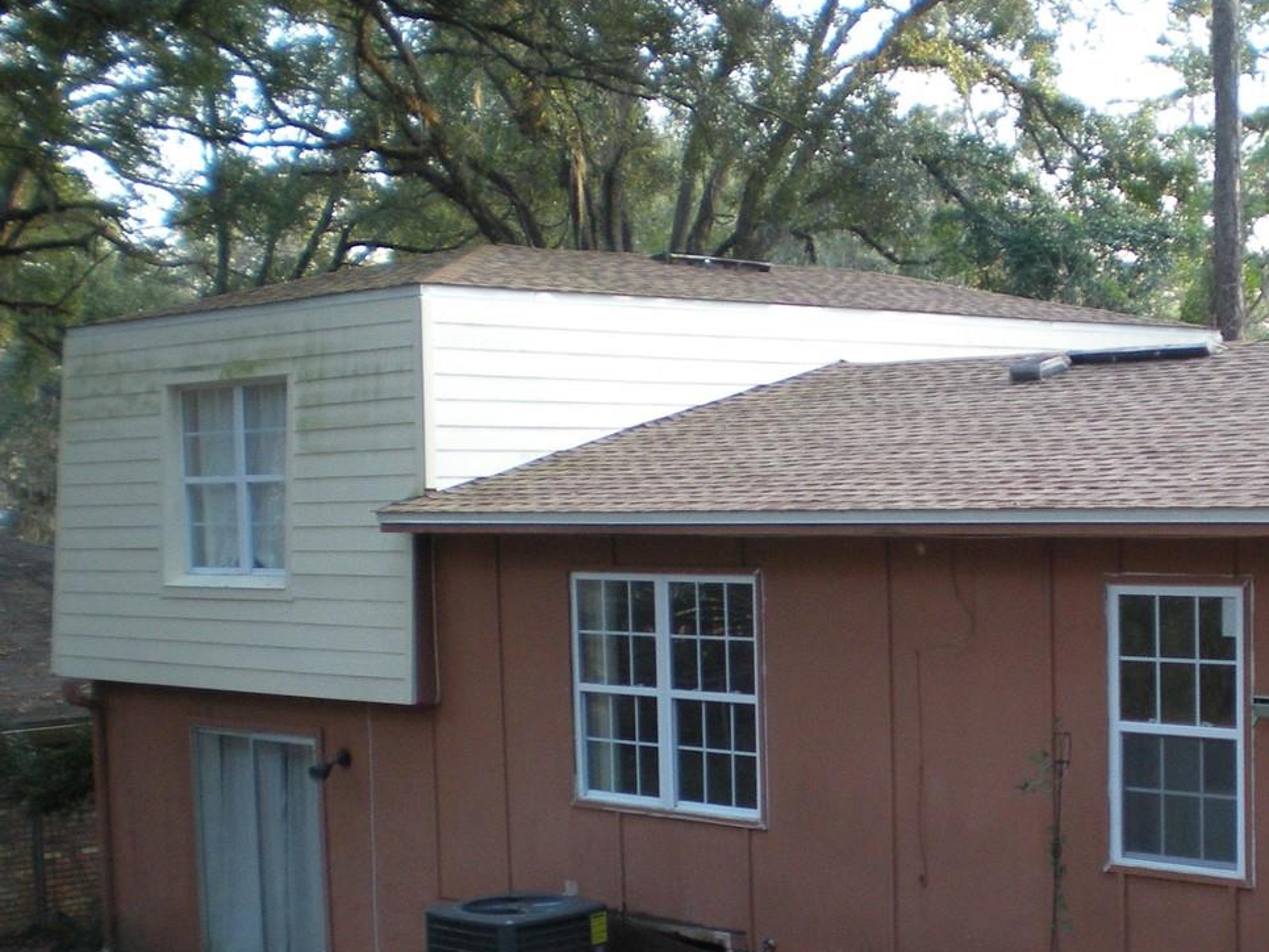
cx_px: 1010
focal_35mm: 63
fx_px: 2310
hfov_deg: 30.0
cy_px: 738
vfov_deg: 23.0
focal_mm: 6.3
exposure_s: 1/59.4
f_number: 3.1
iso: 158
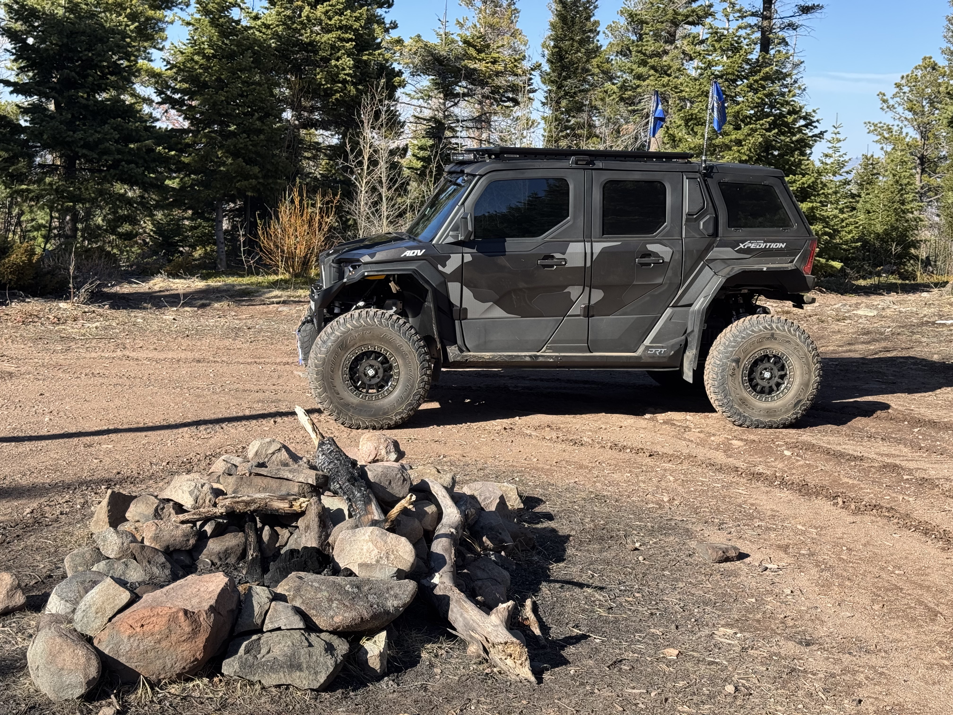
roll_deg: -1.0
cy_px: 358
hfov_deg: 39.7
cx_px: 476
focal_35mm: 48
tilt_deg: -8.7
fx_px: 1321
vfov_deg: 30.3
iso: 64
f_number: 1.78
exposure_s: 1/1869
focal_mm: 6.76
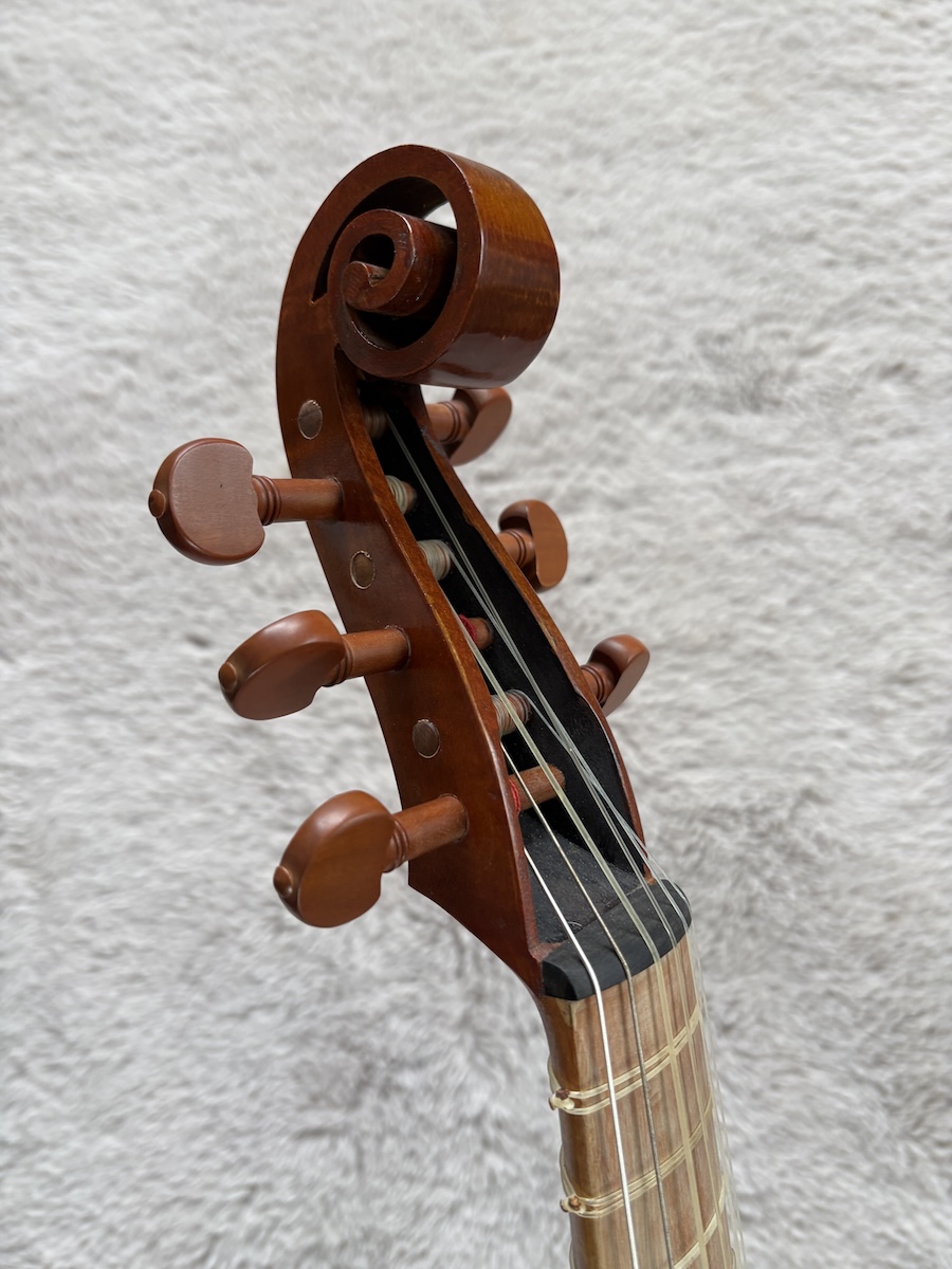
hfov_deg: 53.1
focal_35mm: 26
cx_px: 476
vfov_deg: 67.3
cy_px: 634
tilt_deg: -75.3
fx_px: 953
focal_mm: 5.96
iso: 125
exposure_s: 1/110
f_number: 1.6
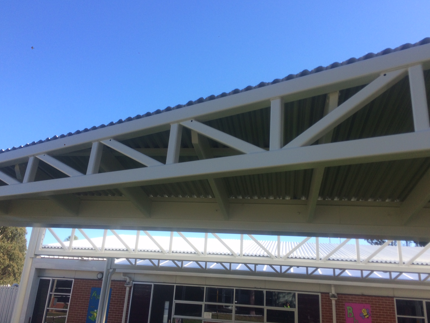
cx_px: 217
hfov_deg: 60.0
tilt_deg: +18.4
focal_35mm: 30
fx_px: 373
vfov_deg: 46.8
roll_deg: +3.8
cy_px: 162
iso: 32
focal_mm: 4.15
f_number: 2.2
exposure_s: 1/789
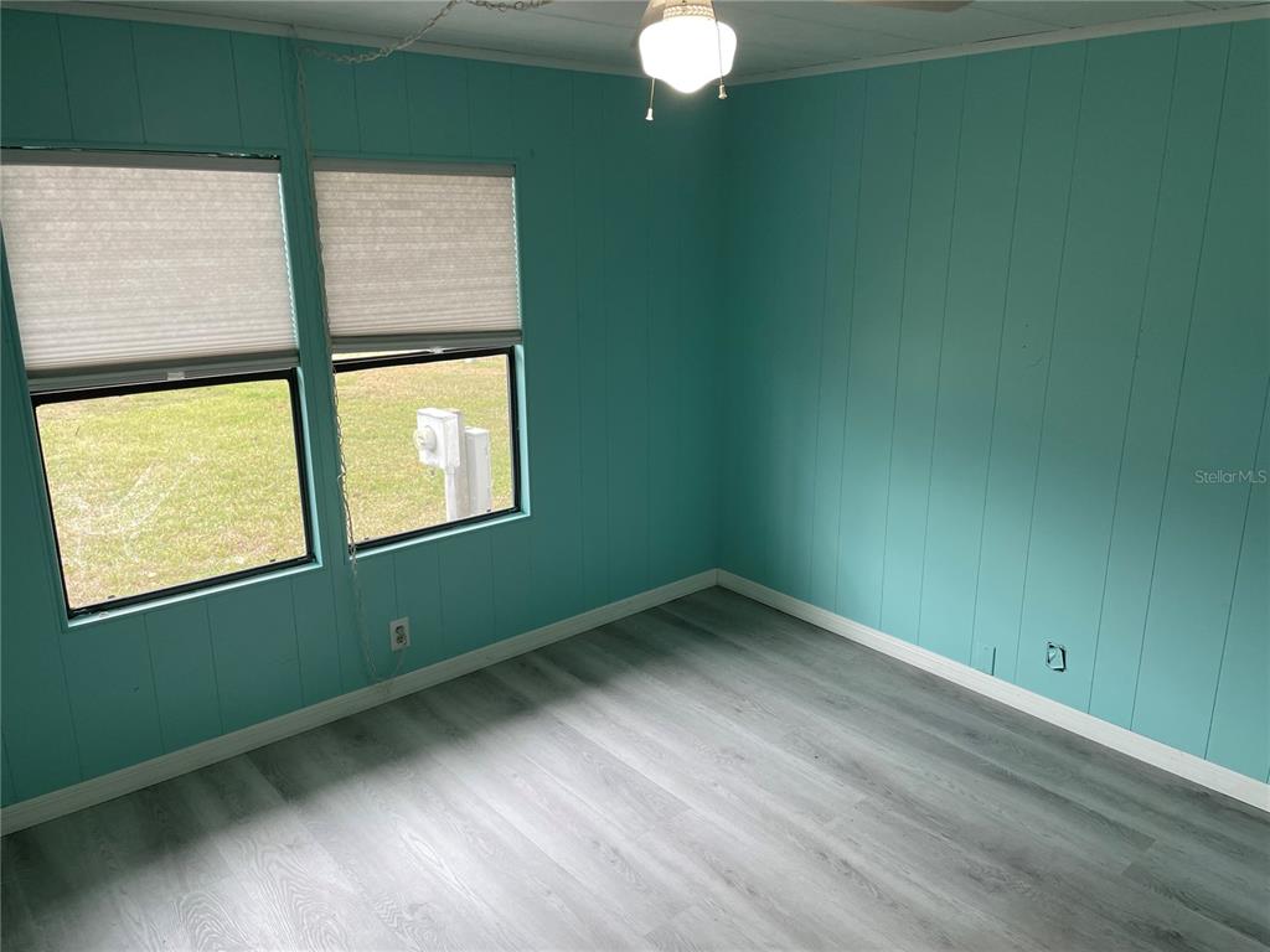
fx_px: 954
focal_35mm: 26
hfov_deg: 67.3
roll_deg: +0.9
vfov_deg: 53.1
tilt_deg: -14.4
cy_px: 476
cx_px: 635
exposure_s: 1/121
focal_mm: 4.2
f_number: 1.6
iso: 64
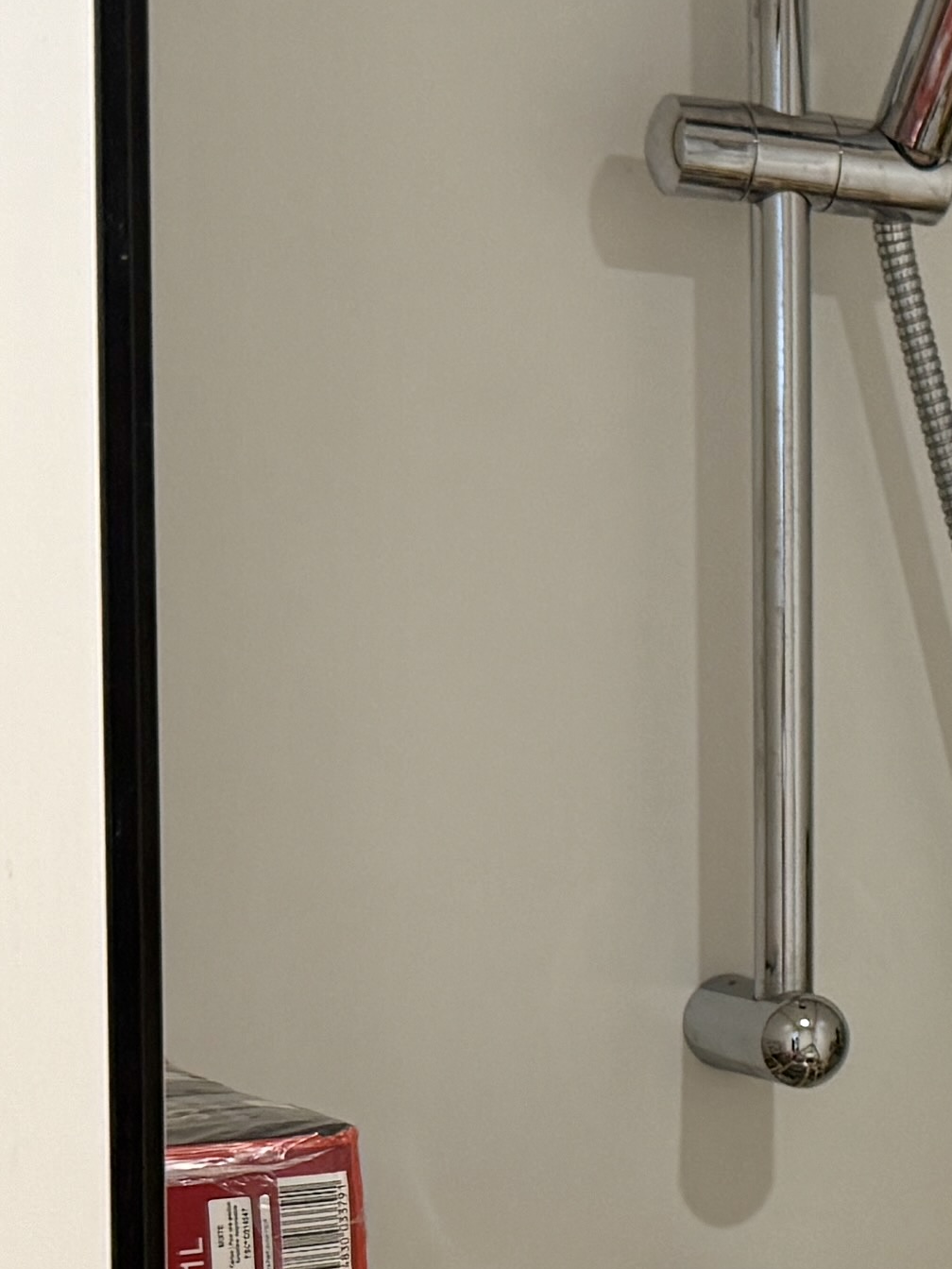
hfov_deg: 13.4
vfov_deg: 19.1
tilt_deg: -5.5
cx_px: 1572
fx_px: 3740
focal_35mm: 102
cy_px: 1001
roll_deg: -2.0
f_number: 1.78
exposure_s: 1/100
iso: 200
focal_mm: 6.76
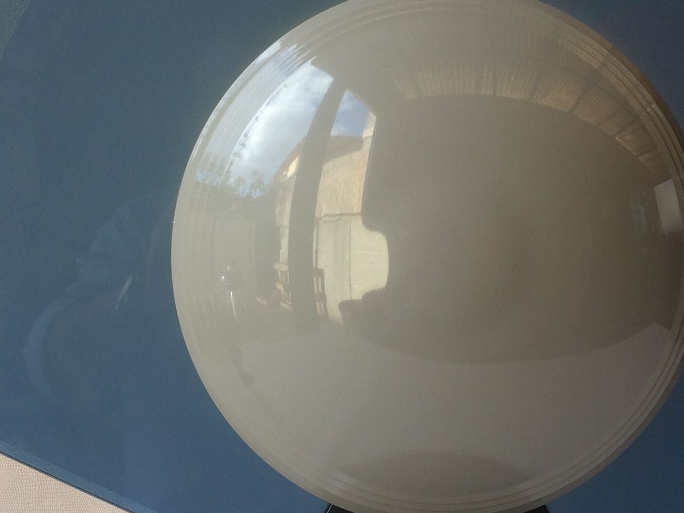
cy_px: 264
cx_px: 311
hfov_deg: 29.0
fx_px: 1324
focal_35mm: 67
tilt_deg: -3.0
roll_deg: -1.0
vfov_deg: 21.9
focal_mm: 4.15
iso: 50
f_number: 2.2
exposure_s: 1/100
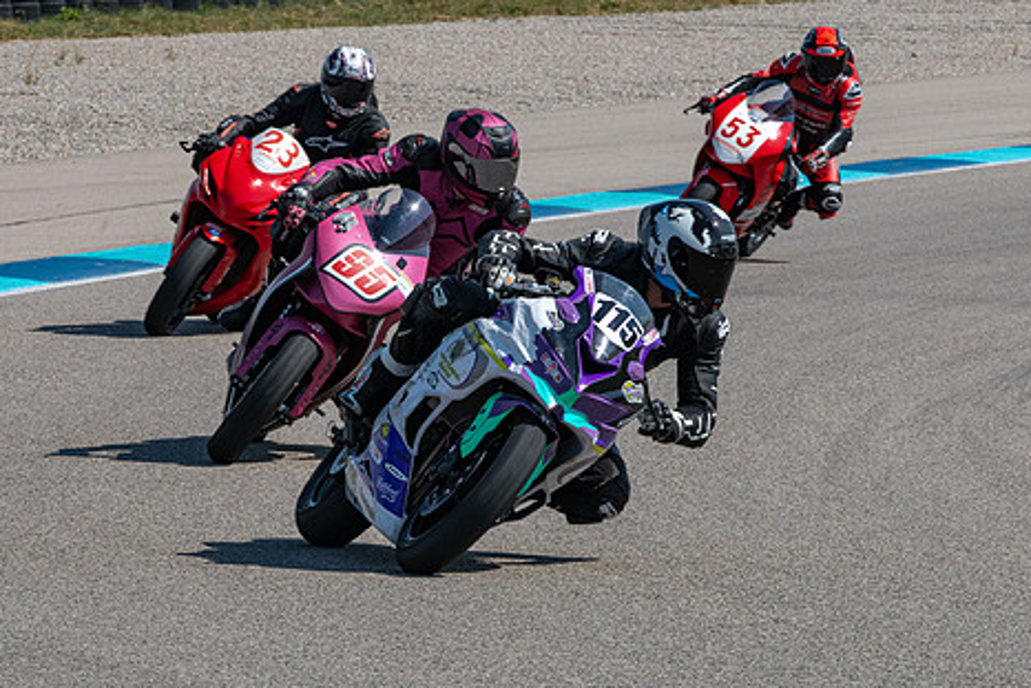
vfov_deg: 4.2
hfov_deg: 6.3
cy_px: 442
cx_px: 433
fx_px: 9425
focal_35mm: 329
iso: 560
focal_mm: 200
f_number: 16
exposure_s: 1/800
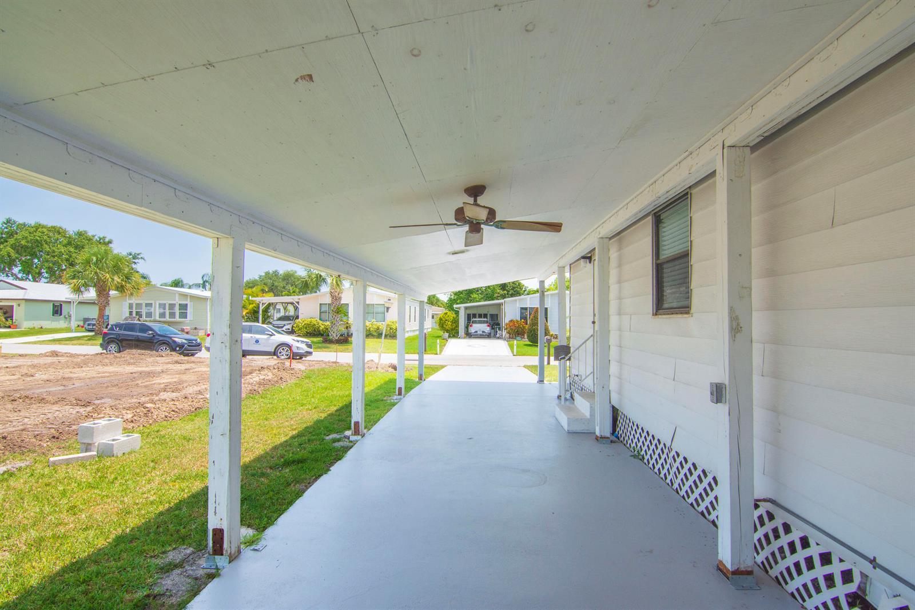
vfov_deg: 72.0
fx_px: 419
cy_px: 305
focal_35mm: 16
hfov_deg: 95.0
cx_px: 458
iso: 320
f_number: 10
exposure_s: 1/400
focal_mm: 11
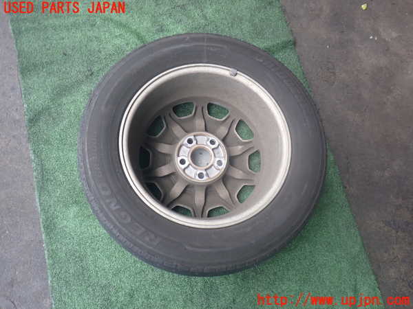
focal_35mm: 30
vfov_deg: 46.8
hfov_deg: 60.0
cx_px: 206
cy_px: 154
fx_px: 358
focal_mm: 5.4
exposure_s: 1/125
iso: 125
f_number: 2.3
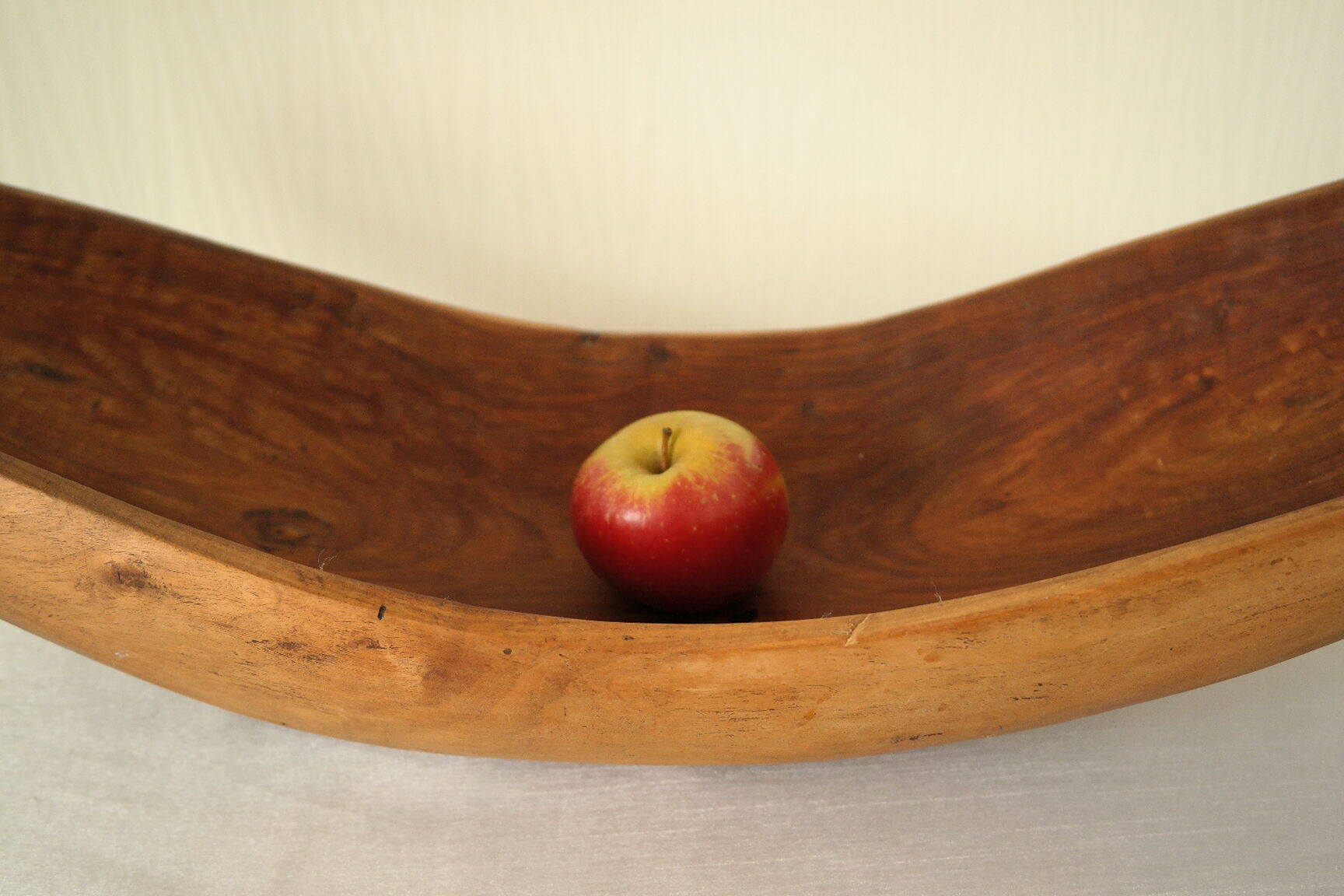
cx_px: 672
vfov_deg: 36.9
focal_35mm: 36
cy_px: 448
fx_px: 1344
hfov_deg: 53.1
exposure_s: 1/30
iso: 800
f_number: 5.6
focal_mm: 24
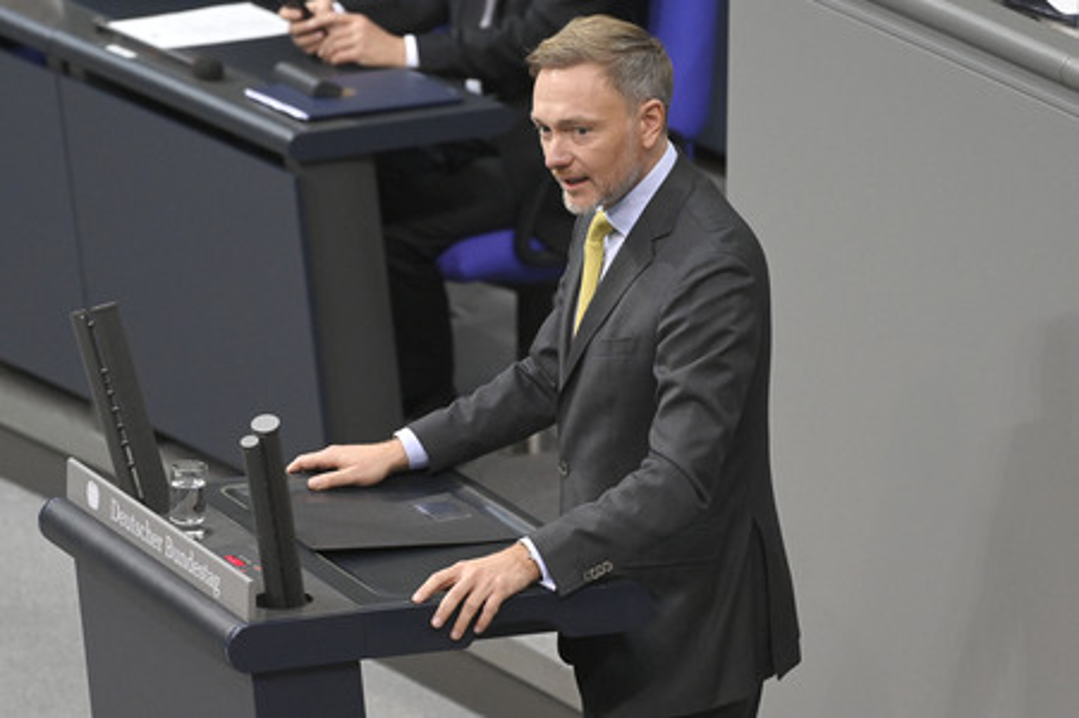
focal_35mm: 310
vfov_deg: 4.4
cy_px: 359
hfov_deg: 6.7
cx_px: 540
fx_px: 9284
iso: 10000
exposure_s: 1/400
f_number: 5.6
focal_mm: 310
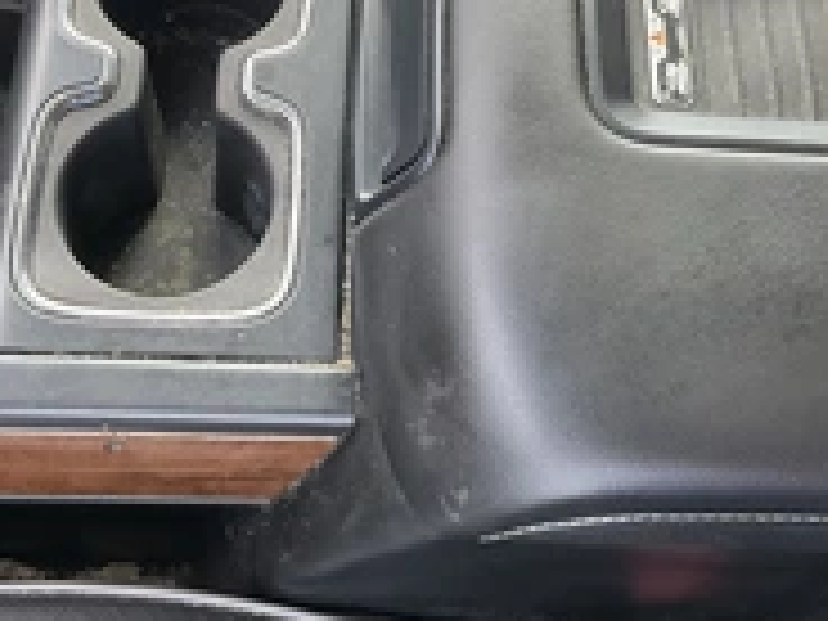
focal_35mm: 63
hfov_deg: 30.7
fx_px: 1507
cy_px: 63
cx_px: 423
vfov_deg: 22.7
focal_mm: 3
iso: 64
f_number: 1.8
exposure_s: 1/122
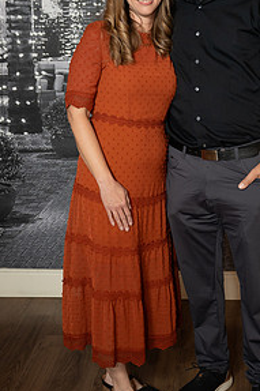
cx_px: 170
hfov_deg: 20.2
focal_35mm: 67
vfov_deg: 30.0
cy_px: 148
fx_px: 727
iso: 1000
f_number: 2.8
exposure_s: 1/160
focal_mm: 42.7
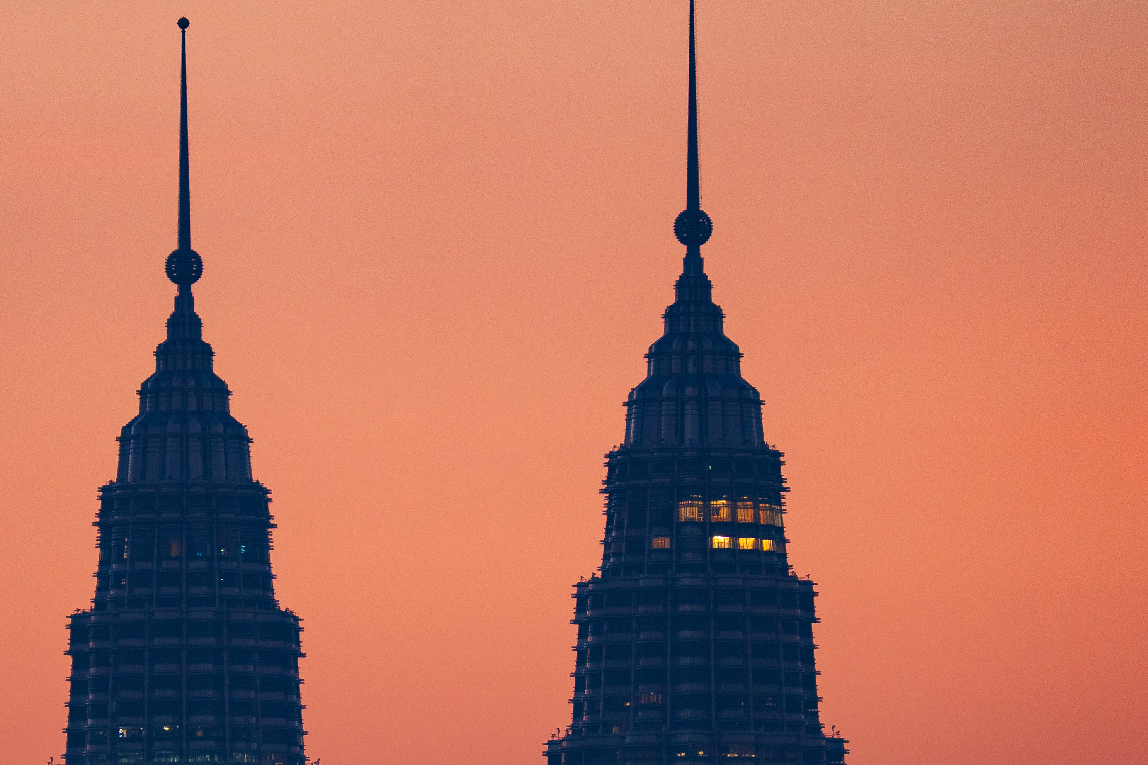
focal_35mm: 784
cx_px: 436
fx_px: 25000
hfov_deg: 2.6
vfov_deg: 1.8
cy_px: 742
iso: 800
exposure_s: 1/6
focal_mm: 400
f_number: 8
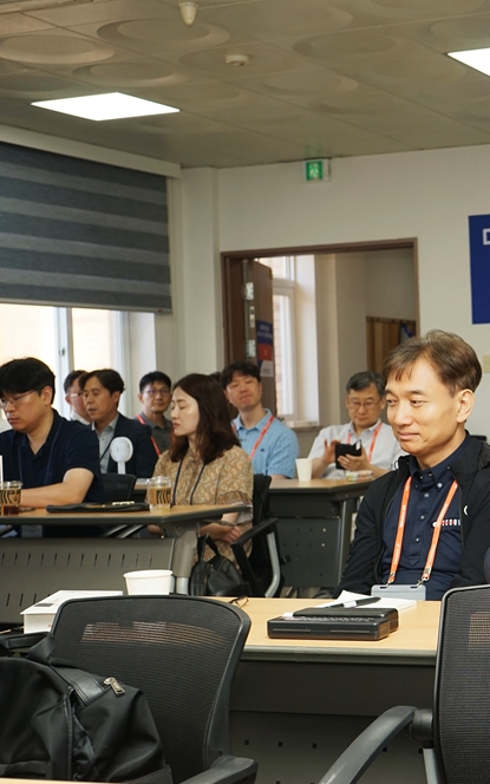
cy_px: 391
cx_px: 558
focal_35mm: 66
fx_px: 1410
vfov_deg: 31.1
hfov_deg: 18.8
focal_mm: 43
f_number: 6.3
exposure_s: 1/125
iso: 400
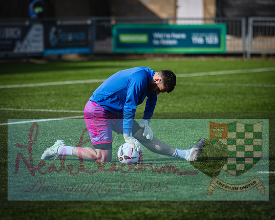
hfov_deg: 6.8
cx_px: 147
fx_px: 2324
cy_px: 104
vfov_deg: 5.4
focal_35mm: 286
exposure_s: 1/5000
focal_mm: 135
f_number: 1.8
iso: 80
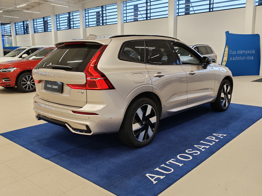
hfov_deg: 55.4
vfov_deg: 42.9
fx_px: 250
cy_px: 98
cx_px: 131
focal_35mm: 33
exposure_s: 1/100
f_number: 1.9
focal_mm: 6.12
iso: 400
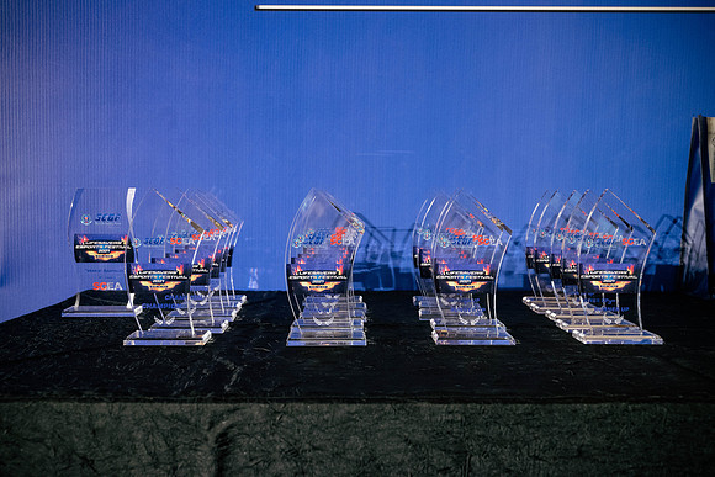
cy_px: 238
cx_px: 358
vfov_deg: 38.4
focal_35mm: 34
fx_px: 685
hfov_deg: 55.1
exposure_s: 1/100
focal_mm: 34.5
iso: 4000
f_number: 5.6
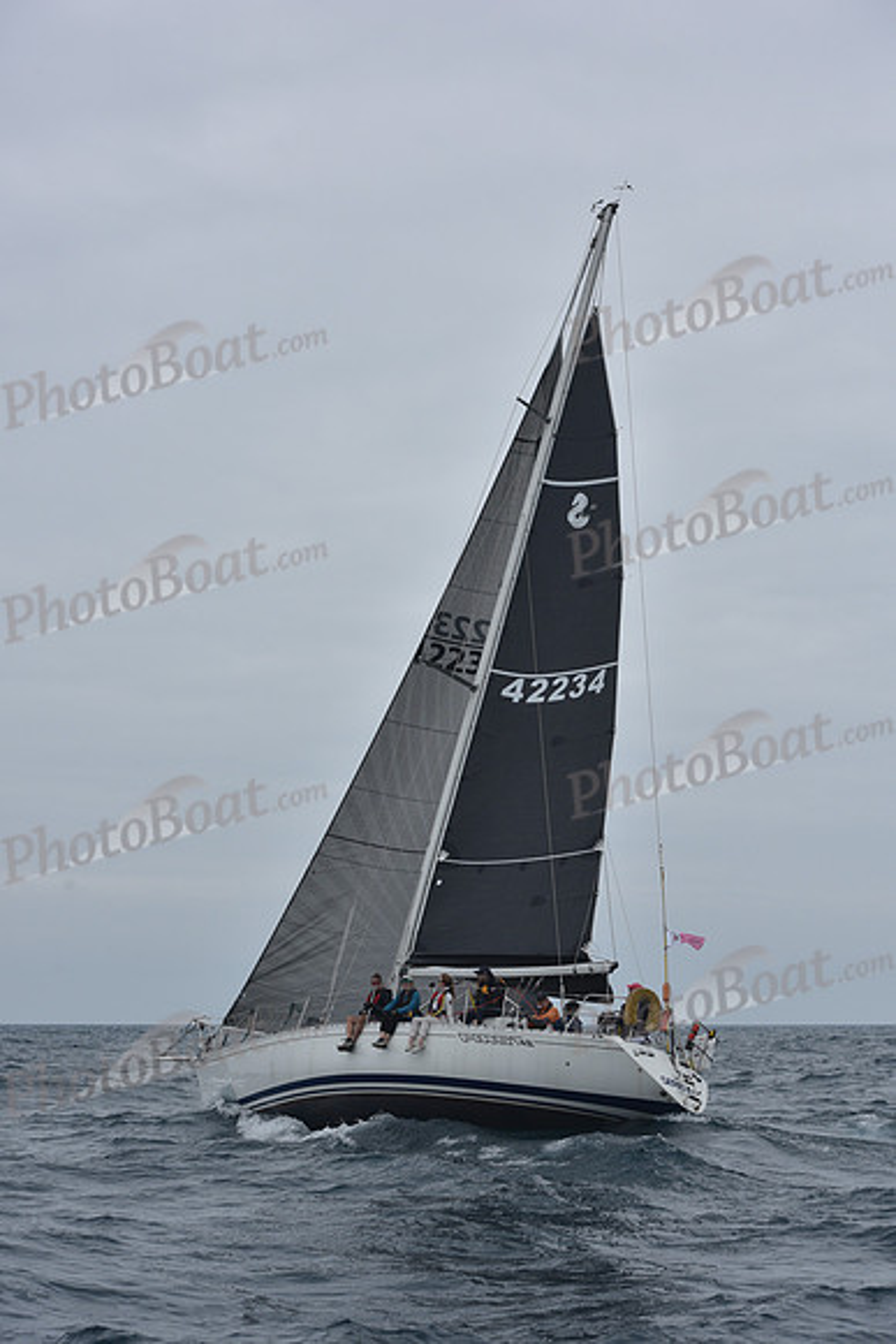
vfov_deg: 28.8
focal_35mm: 70
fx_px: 2612
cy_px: 672
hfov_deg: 19.5
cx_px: 448
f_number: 8
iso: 250
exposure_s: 1/800
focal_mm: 70
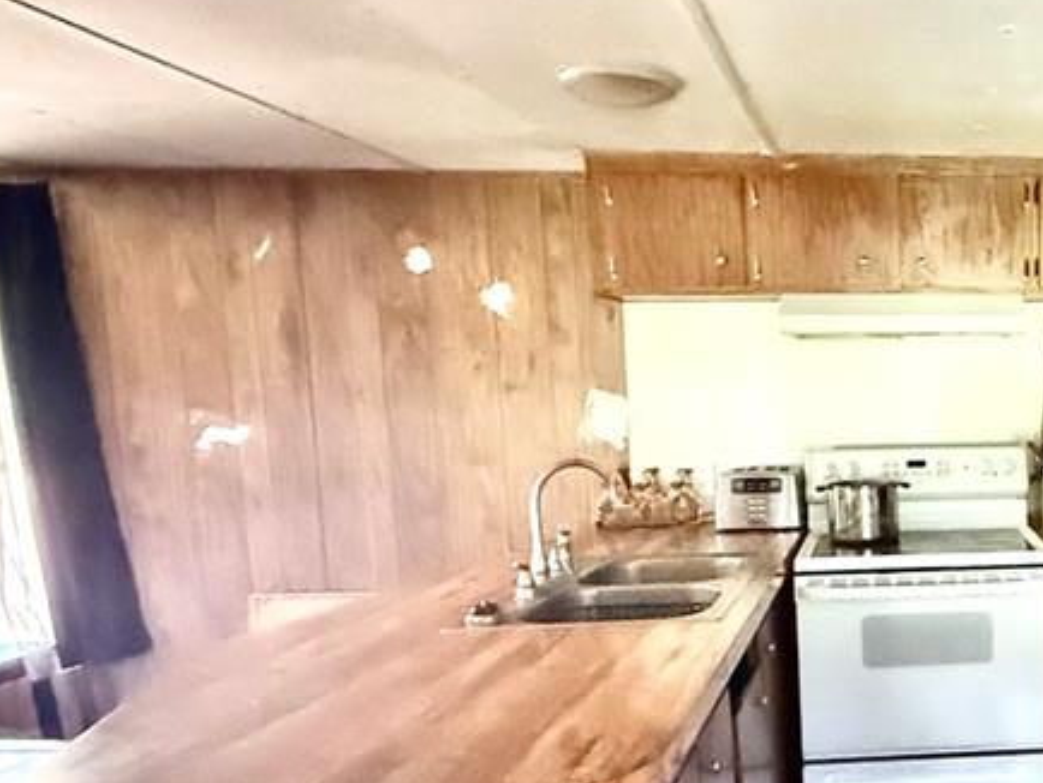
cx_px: 978
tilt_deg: -5.9
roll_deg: -0.1
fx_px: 995
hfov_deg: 48.2
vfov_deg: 42.6
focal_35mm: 33
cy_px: 504
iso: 1600
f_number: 2.2
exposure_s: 1/31
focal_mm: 2.22
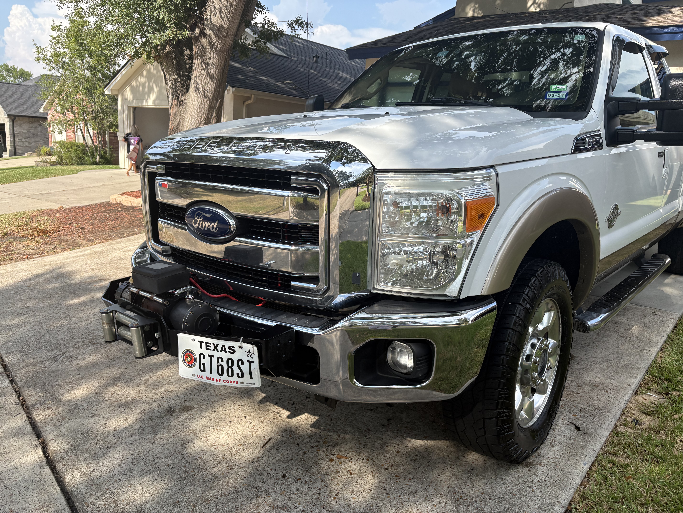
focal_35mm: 26
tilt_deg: -12.1
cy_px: 256
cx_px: 342
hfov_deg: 67.3
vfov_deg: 53.1
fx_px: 513
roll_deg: -3.5
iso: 50
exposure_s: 1/1196
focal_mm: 5.96
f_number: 1.6
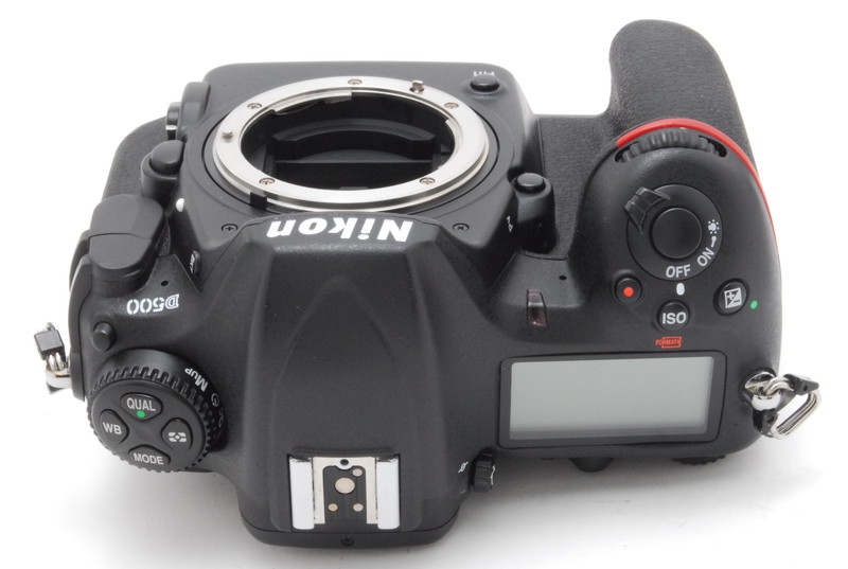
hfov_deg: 24.6
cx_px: 424
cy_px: 284
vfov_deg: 16.6
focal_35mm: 82
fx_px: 1947
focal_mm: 55
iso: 1000
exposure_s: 1/250
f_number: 36
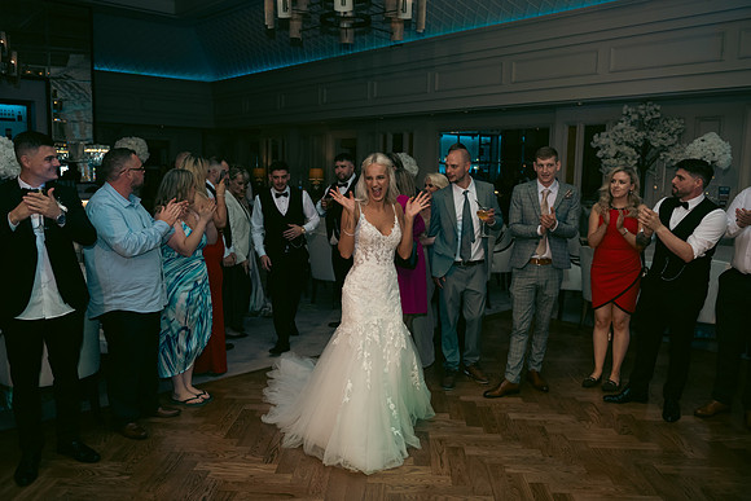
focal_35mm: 29
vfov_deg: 45.0
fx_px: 605
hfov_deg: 63.6
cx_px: 376
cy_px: 250
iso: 640
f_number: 3.5
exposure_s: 1/160
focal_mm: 29
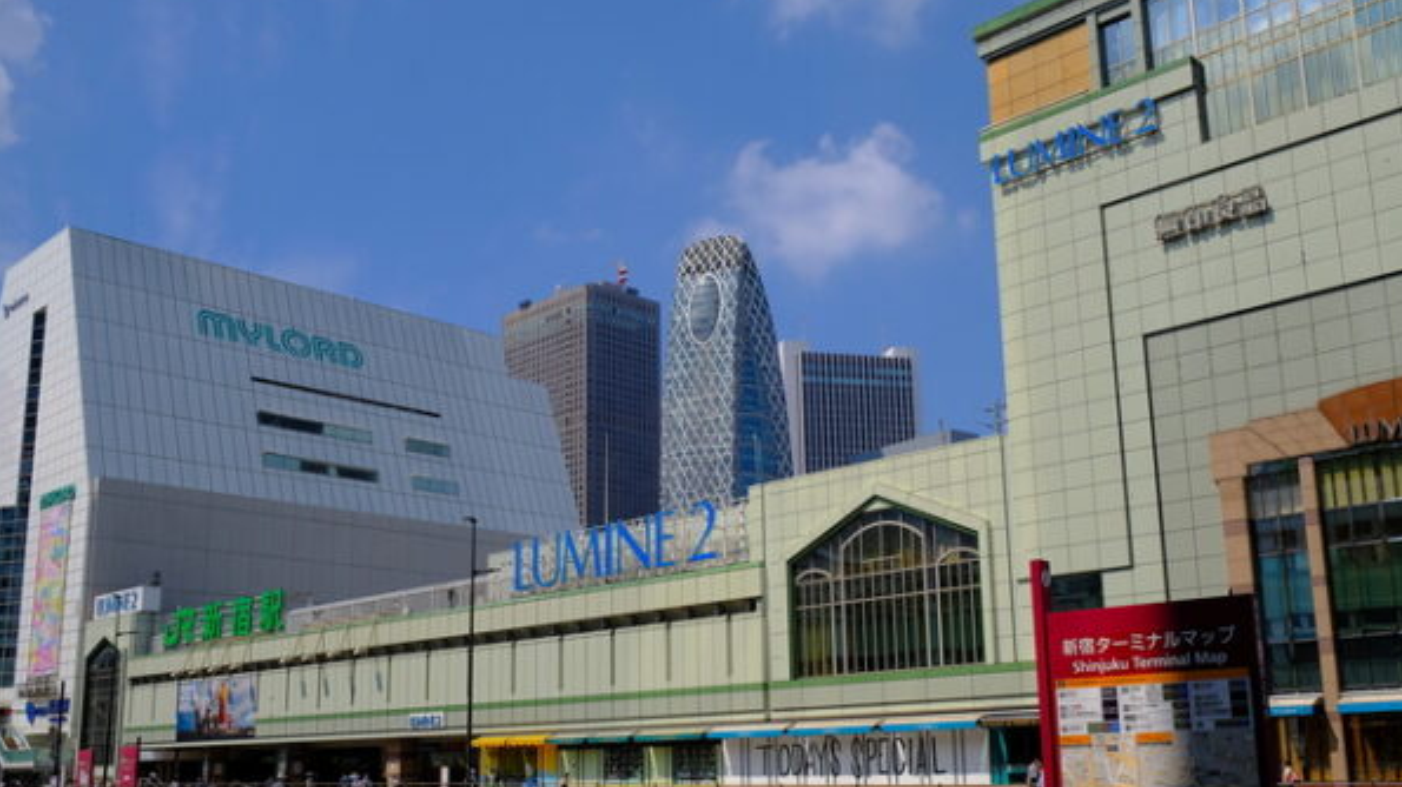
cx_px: 702
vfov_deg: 31.9
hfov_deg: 54.0
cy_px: 455
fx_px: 1375
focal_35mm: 37
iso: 200
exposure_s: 1/220
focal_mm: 23.3
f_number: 14
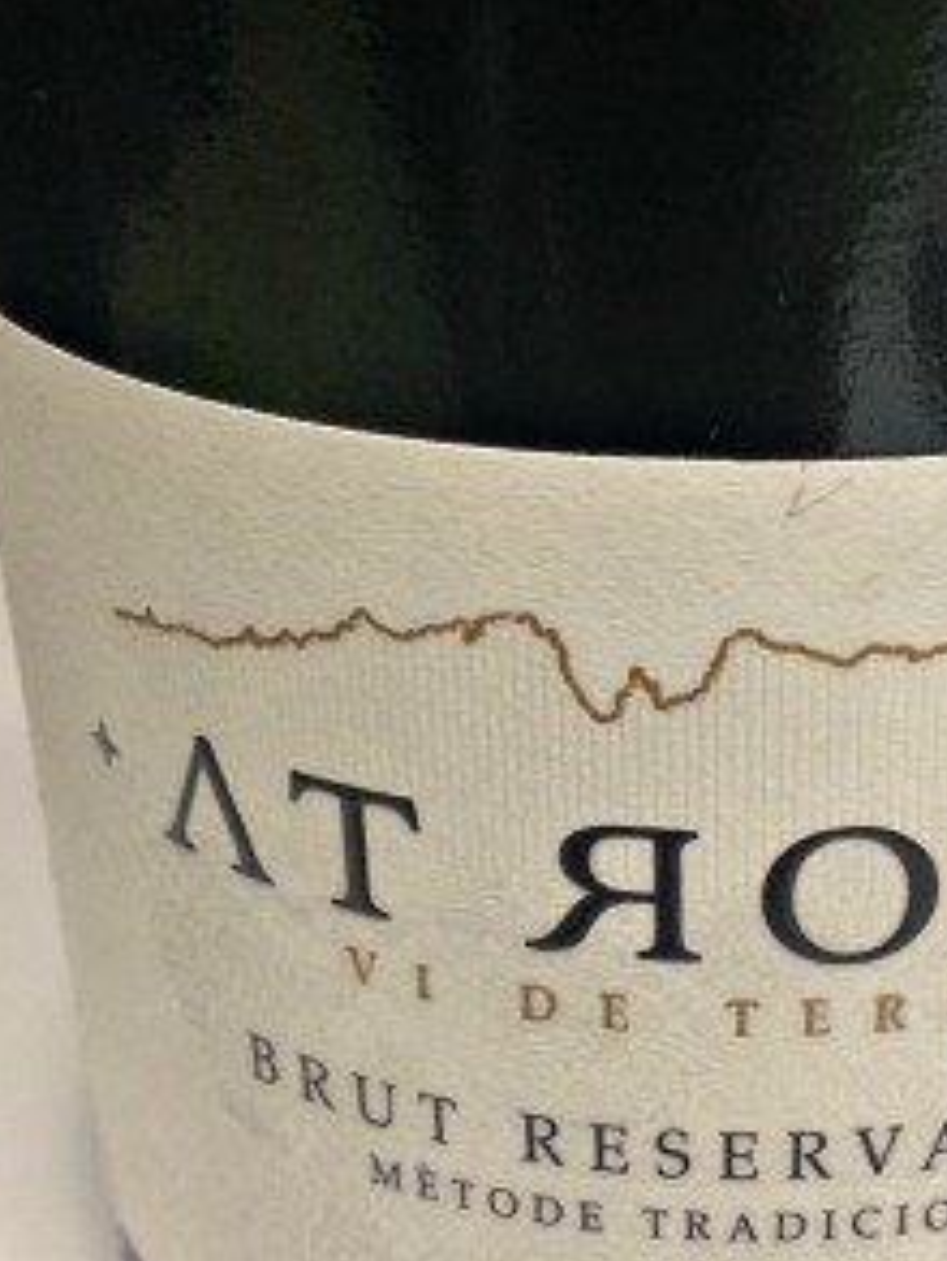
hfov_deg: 24.0
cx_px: 775
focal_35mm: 60
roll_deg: +3.6
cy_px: 622
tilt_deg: -24.2
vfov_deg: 32.2
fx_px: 2187
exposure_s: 1/20
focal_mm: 4.12
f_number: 2.4
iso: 80
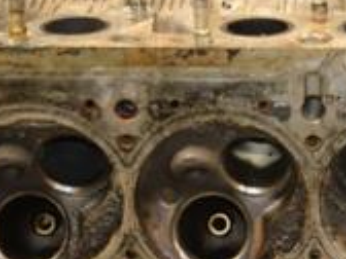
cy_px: 74
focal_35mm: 181
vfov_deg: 8.2
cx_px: 395
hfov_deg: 10.8
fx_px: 1806
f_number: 5
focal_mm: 35
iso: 800
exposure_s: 1/80
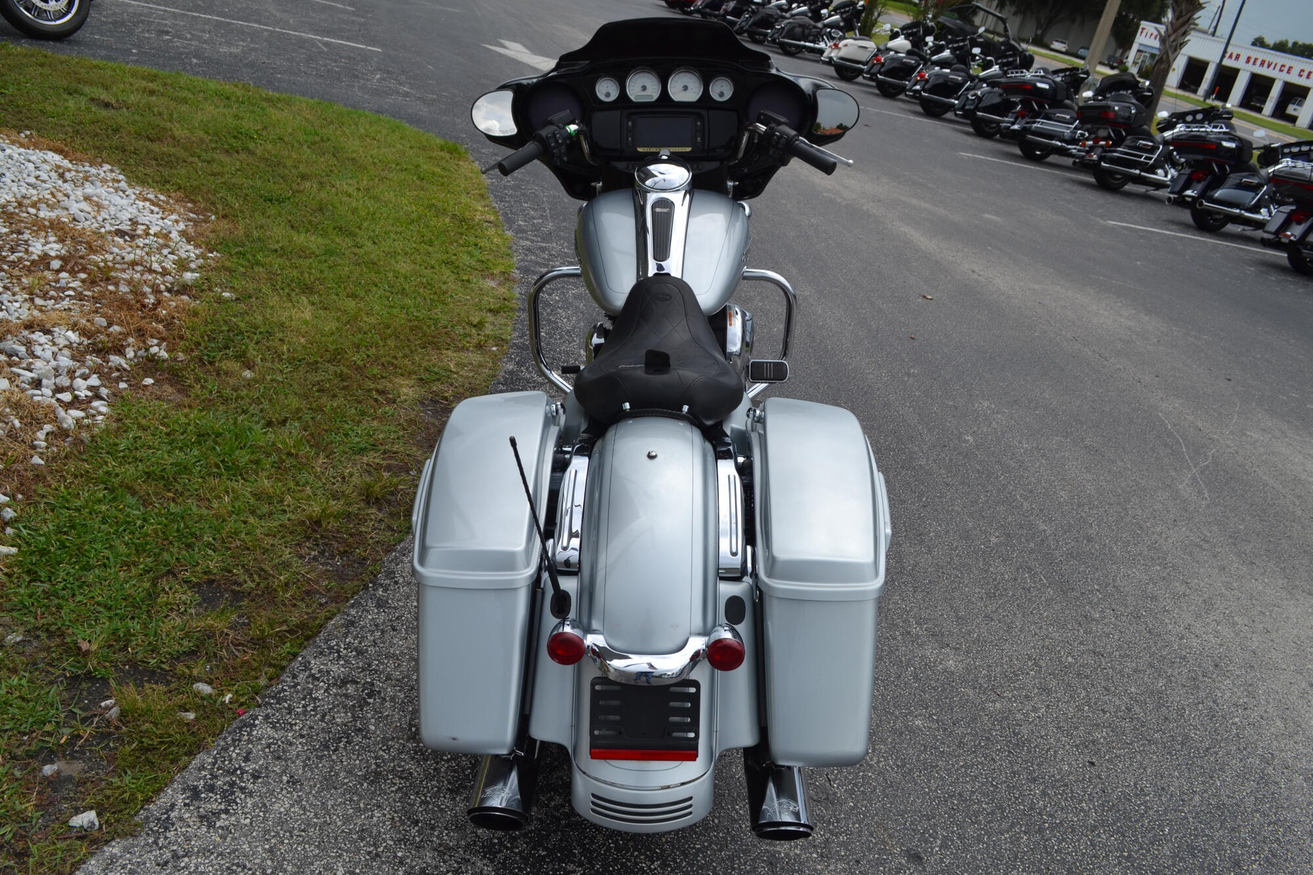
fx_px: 1094
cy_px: 438
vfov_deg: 43.6
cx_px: 656
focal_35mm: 30
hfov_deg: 61.9
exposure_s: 1/250
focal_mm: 20
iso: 100
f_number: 8
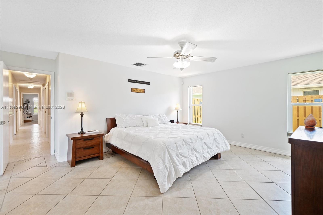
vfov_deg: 73.6
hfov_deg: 96.8
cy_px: 108
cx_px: 162
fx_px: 143
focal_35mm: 16
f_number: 8
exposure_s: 1/4
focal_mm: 16
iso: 200
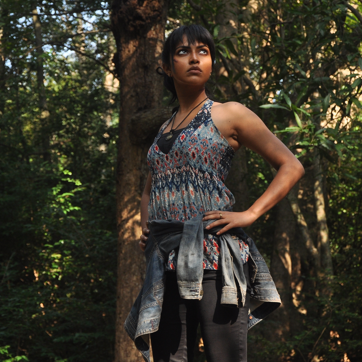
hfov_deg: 14.5
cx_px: 197
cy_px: 179
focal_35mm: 120
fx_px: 1420
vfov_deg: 14.5
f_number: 5.6
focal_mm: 62
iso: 400
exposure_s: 1/160
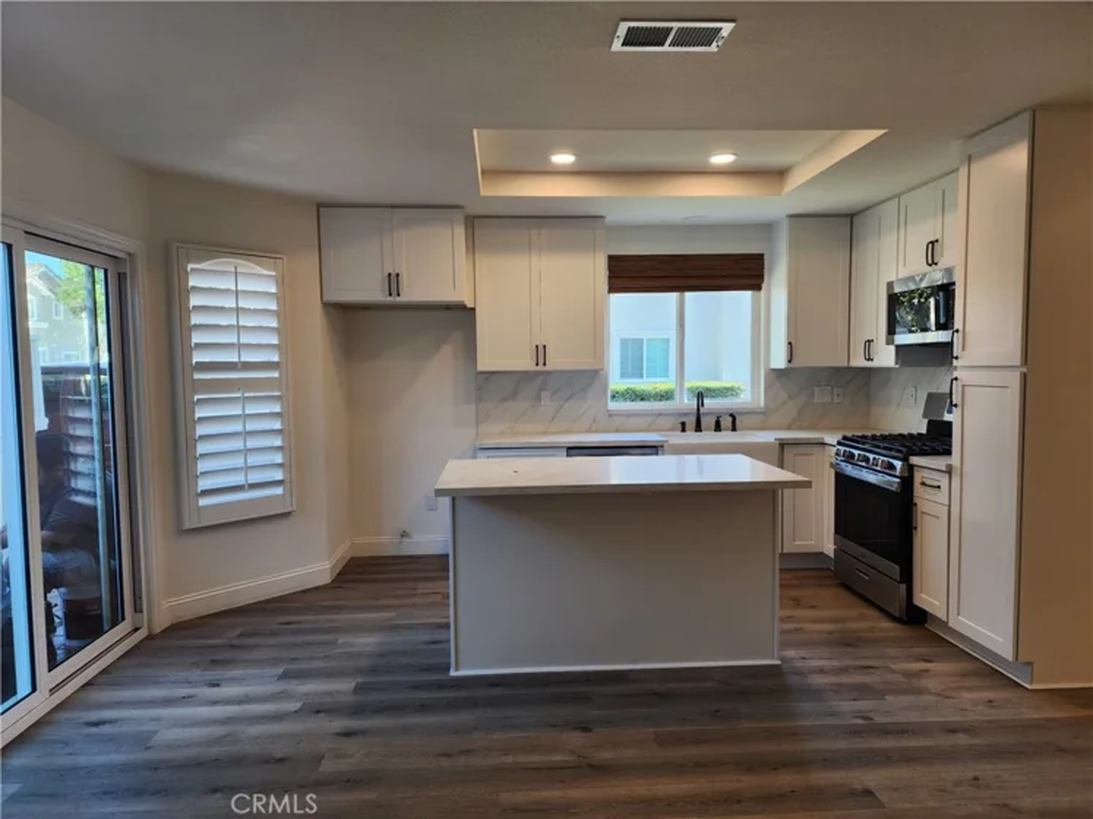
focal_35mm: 23
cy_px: 410
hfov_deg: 73.9
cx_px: 546
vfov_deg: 58.9
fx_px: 726
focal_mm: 6.4
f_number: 1.8
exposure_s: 1/120
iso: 80
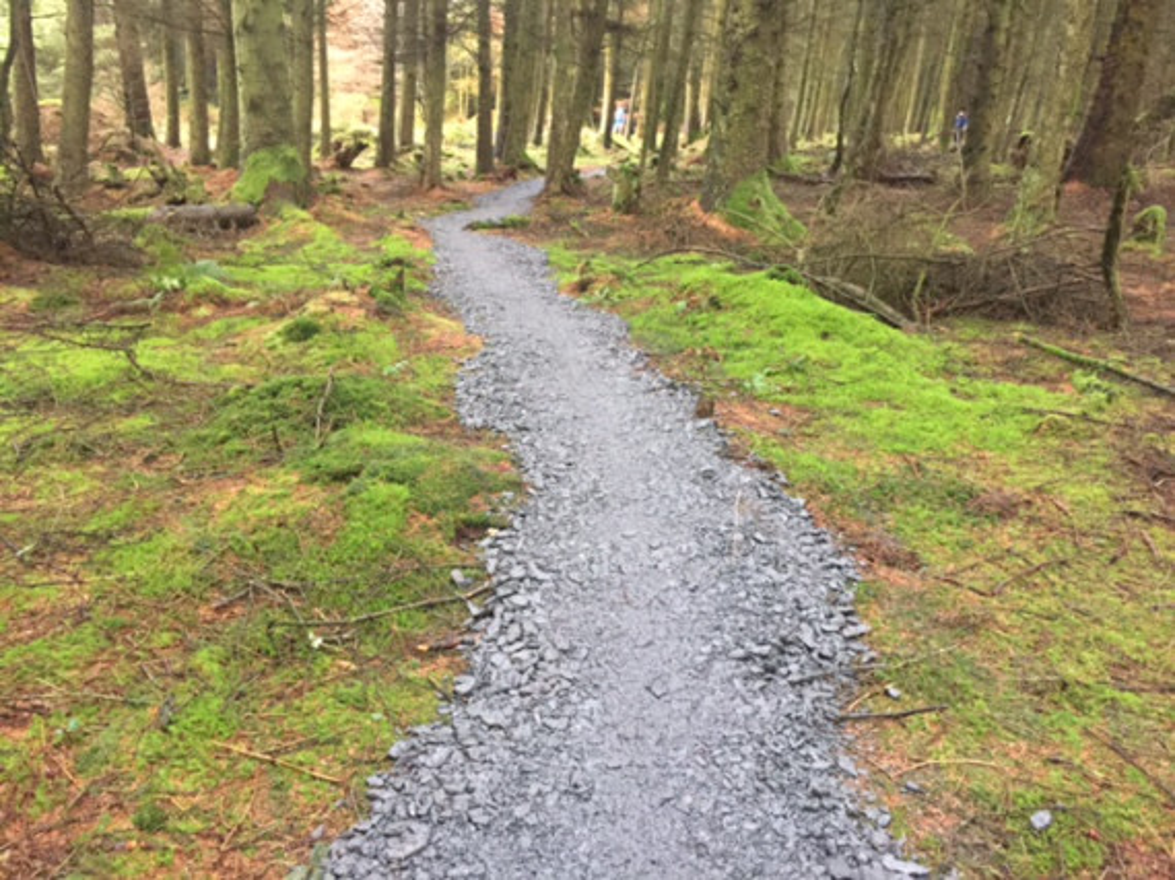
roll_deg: +1.7
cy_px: 440
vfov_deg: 48.2
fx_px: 984
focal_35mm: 29
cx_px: 588
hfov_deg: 61.7
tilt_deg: -16.3
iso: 250
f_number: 2.2
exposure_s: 1/25
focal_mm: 4.15
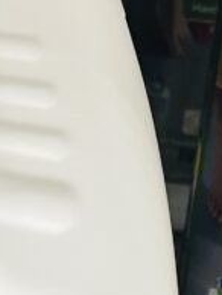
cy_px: 365
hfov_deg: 10.8
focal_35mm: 137
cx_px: 46
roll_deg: -5.0
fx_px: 1169
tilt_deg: -28.9
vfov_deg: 13.9
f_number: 1.6
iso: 100
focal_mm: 4.2
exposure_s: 1/62
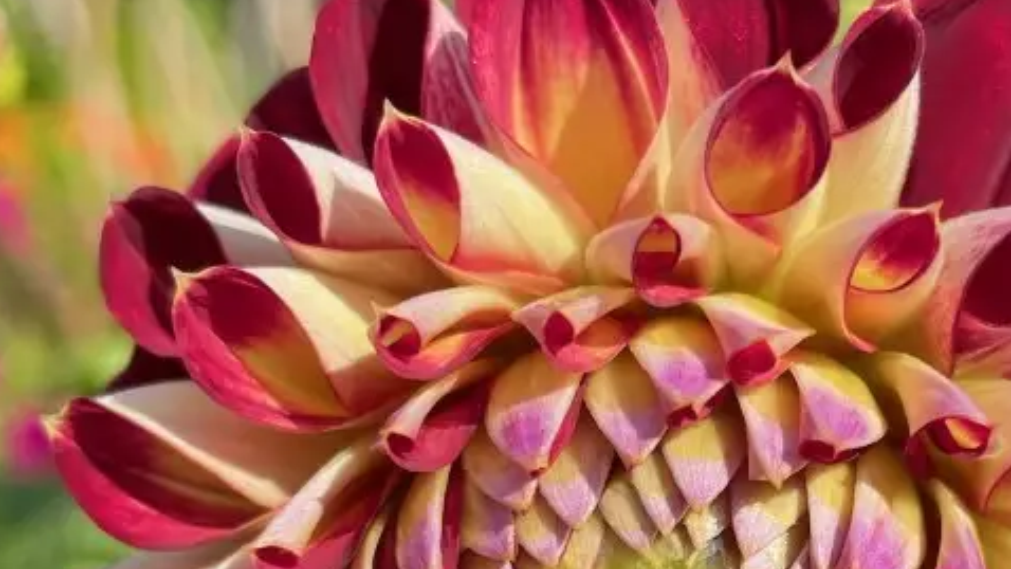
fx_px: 1716
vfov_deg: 18.3
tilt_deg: -21.6
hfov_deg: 32.6
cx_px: 675
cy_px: 590
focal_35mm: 64
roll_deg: +7.1
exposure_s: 1/2257
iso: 32
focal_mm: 4.2
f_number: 1.6
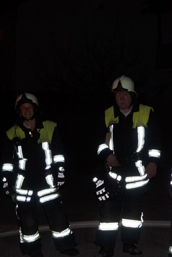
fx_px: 666
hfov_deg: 14.6
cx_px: 136
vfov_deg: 21.9
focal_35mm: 93
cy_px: 101
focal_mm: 30
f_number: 4.5
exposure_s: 1/60
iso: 1000
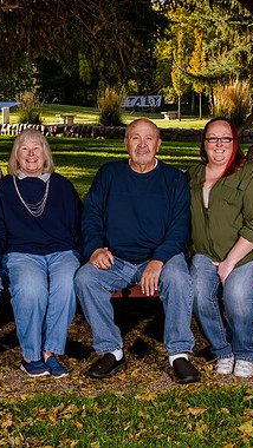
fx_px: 906
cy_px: 224
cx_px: 104
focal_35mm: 76
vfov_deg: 27.9
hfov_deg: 15.9
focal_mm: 42
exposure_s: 1/200
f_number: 8
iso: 500
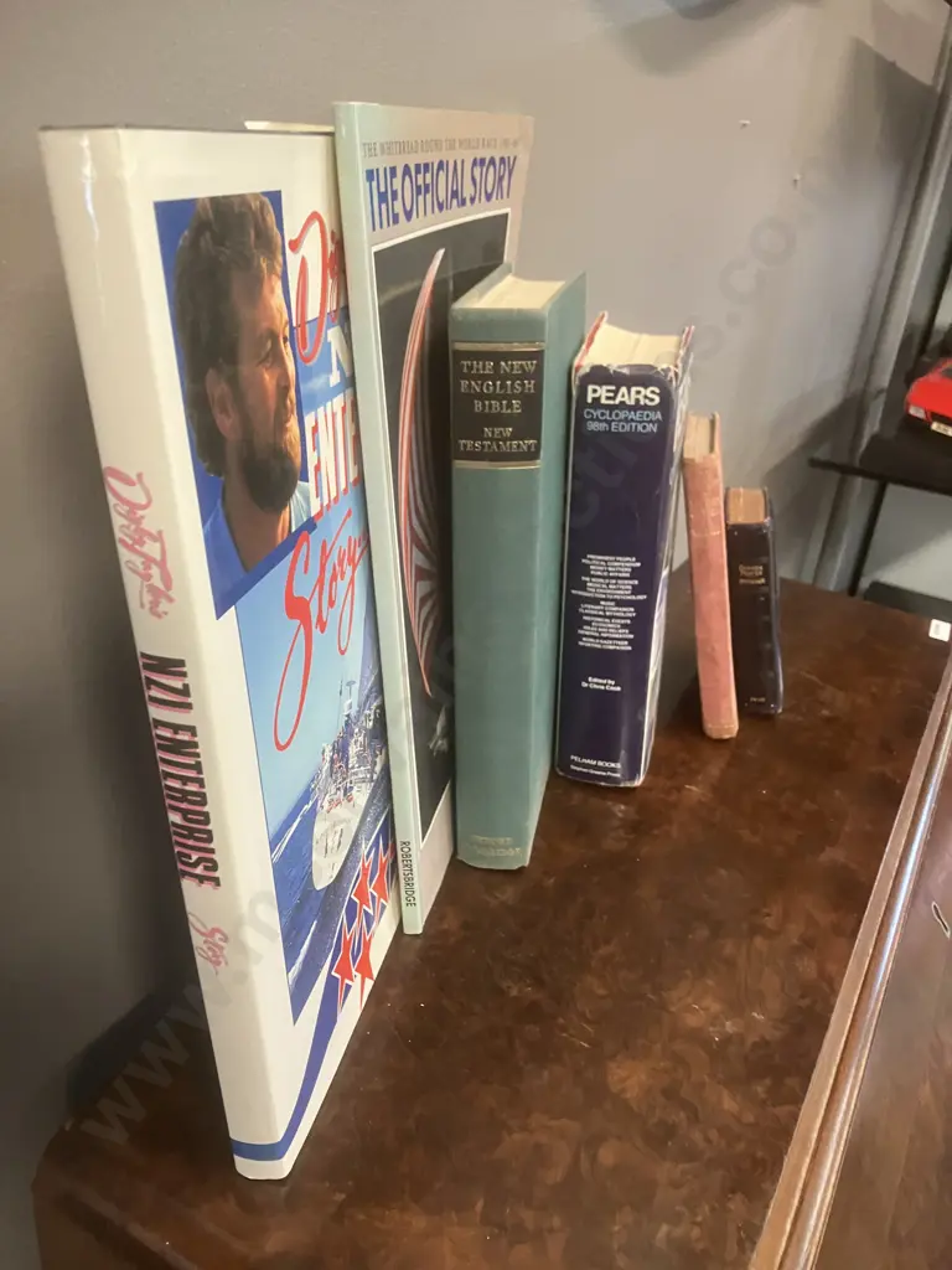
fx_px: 1027
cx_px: 476
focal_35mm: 28
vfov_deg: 63.4
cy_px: 635
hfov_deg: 49.7
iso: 200
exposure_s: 1/50
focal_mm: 3.99
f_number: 1.8
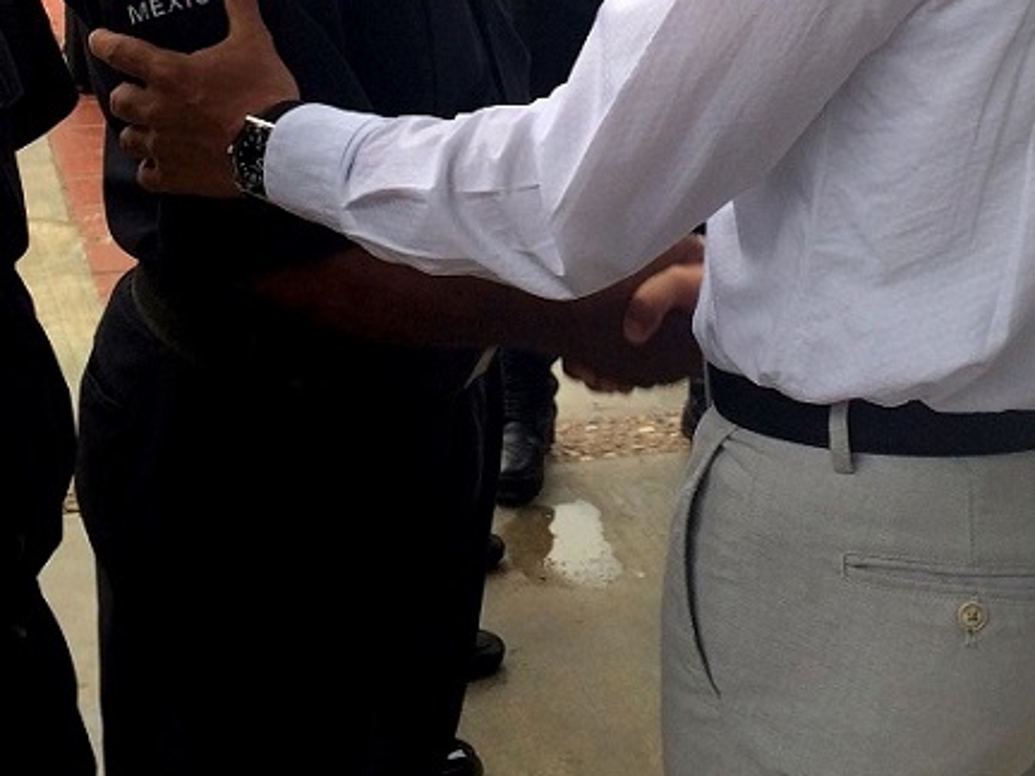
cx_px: 456
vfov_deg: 20.2
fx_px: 2063
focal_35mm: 69
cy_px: -105
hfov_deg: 28.1
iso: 32
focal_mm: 4.15
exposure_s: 1/126
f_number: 2.2
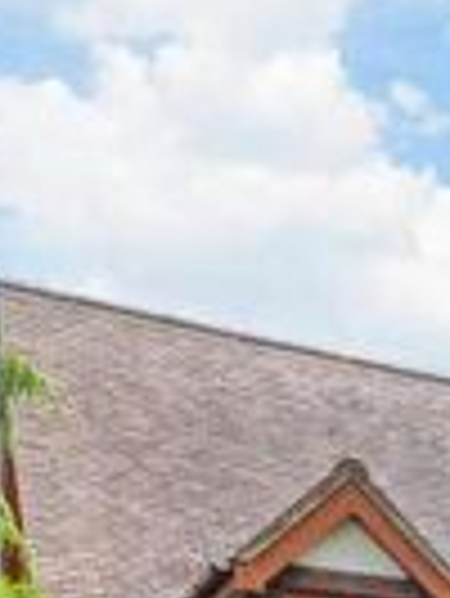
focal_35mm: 71
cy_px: 991
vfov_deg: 21.2
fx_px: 1229
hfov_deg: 16.2
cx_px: 896
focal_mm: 14
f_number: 8
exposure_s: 1/200
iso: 100
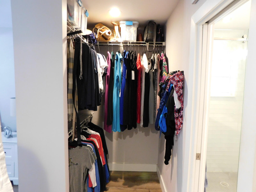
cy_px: 96
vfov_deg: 58.9
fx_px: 170
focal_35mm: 23
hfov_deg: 73.9
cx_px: 128
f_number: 3
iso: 400
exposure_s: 1/10
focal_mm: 4
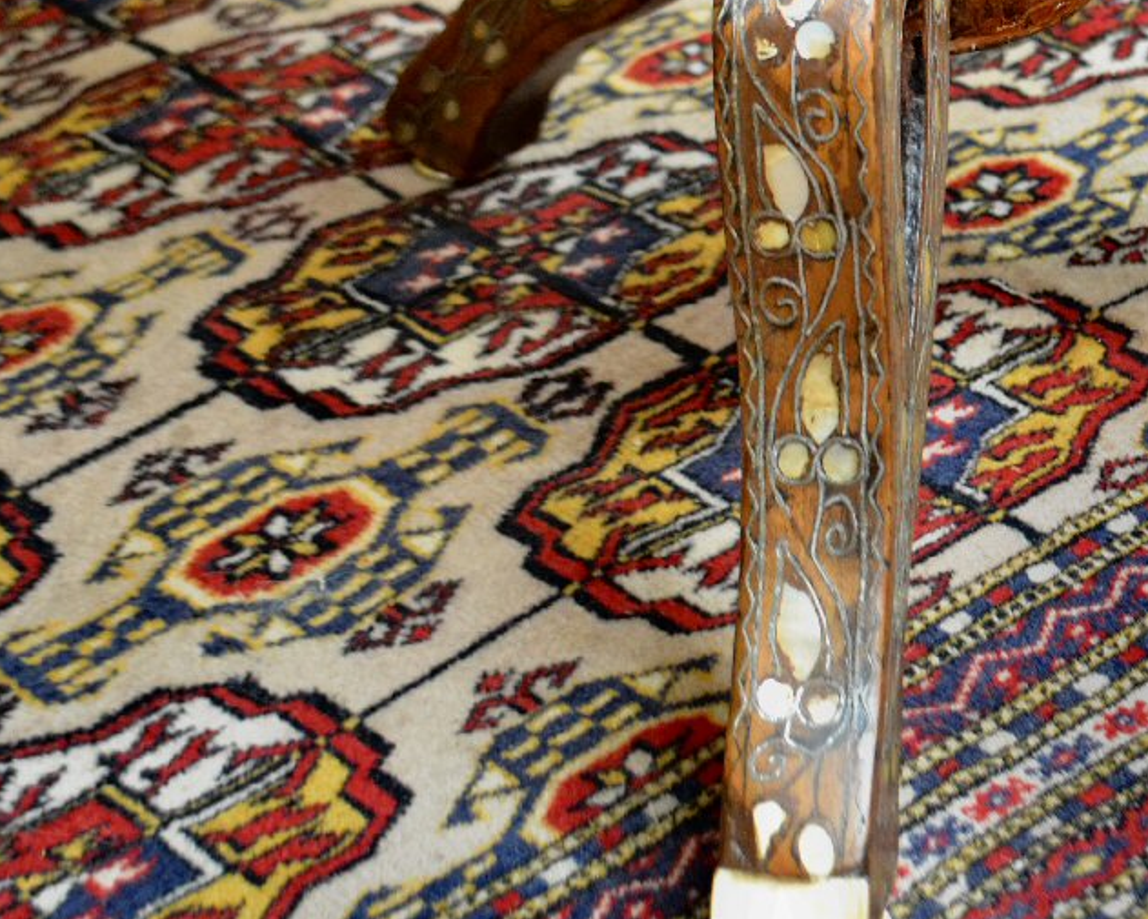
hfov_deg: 21.6
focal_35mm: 87
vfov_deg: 17.5
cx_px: 952
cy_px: 126
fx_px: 2956
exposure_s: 1/60
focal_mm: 26
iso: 2000
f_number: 4.2
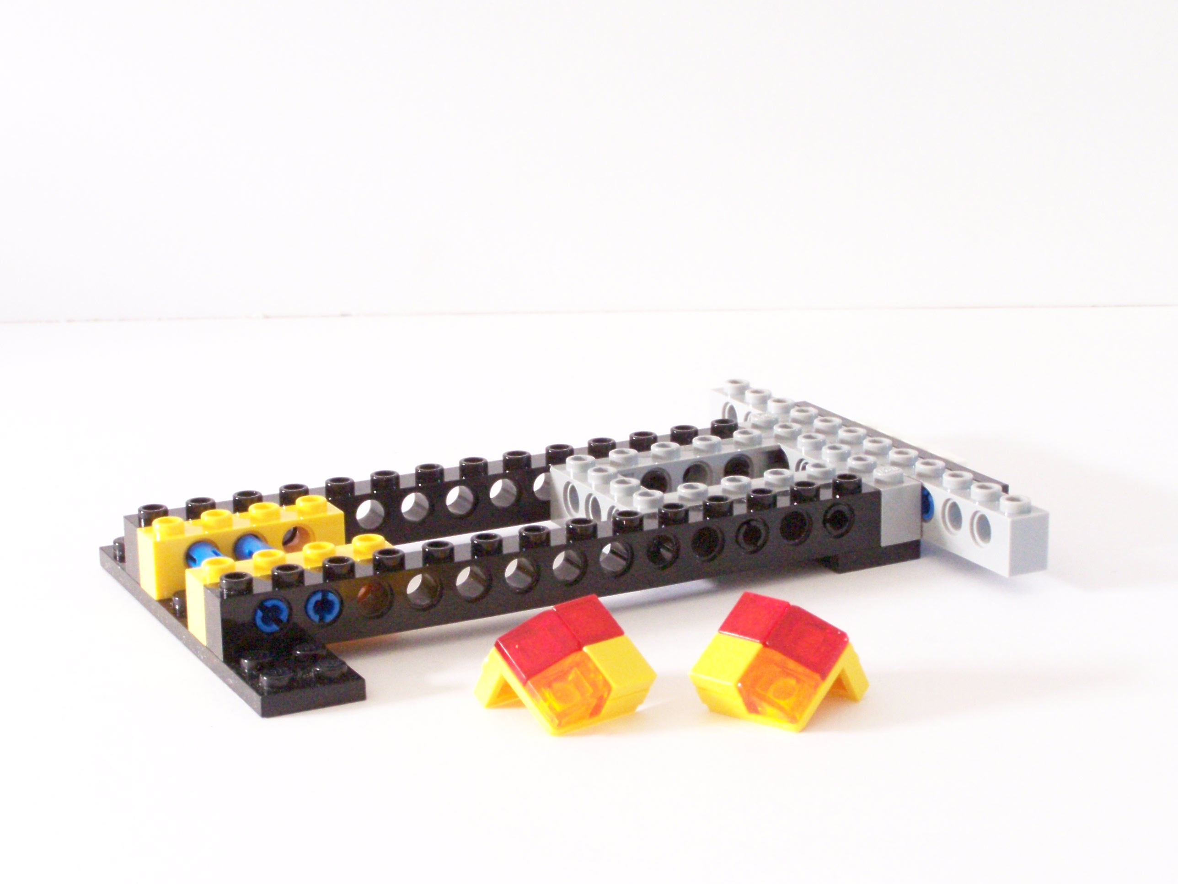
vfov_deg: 19.6
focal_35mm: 75
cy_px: 442
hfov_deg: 26.0
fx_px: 2552
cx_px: 589
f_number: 6.3
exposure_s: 1
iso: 400
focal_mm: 12.4
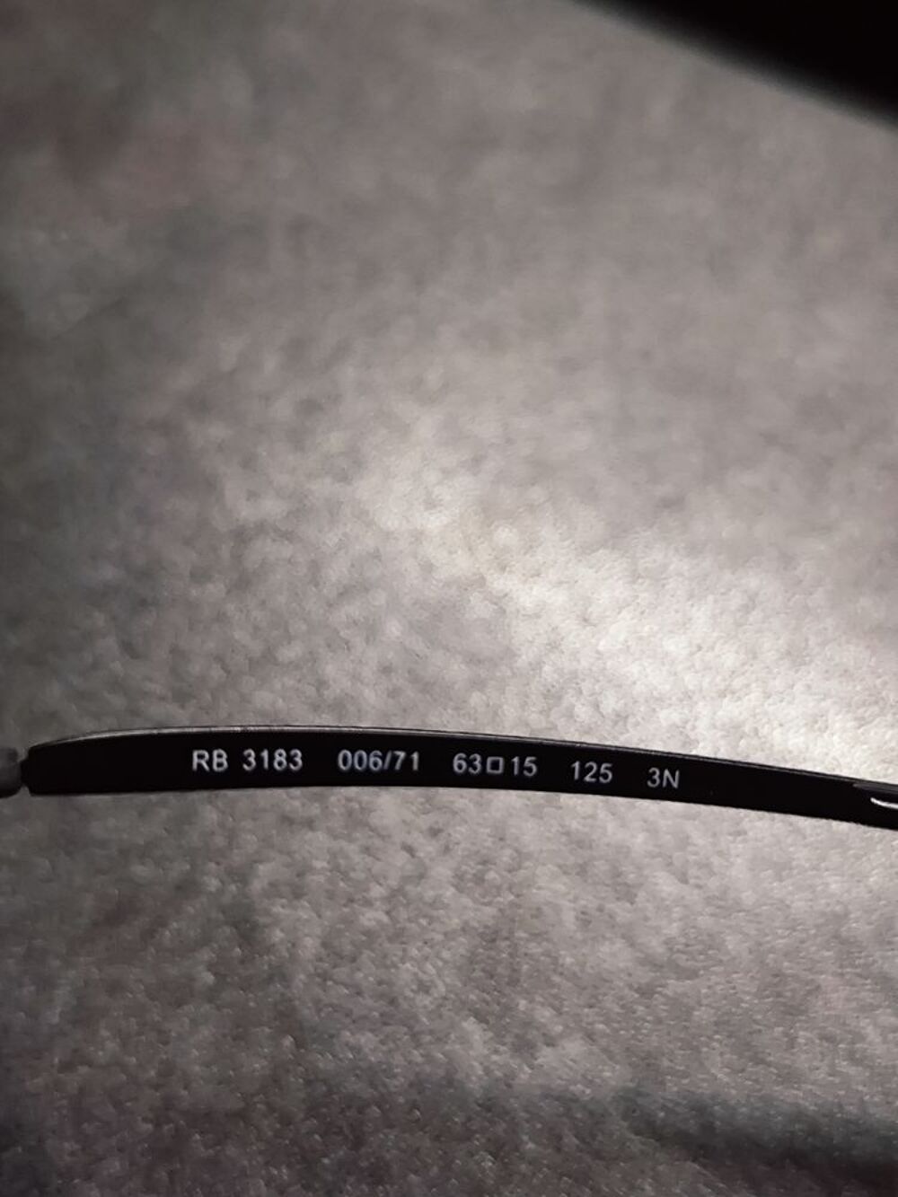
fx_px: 1280
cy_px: 598
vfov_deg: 50.1
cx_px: 449
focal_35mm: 37
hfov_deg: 38.7
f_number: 1.65
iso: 1000
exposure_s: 1/50
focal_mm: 6.14
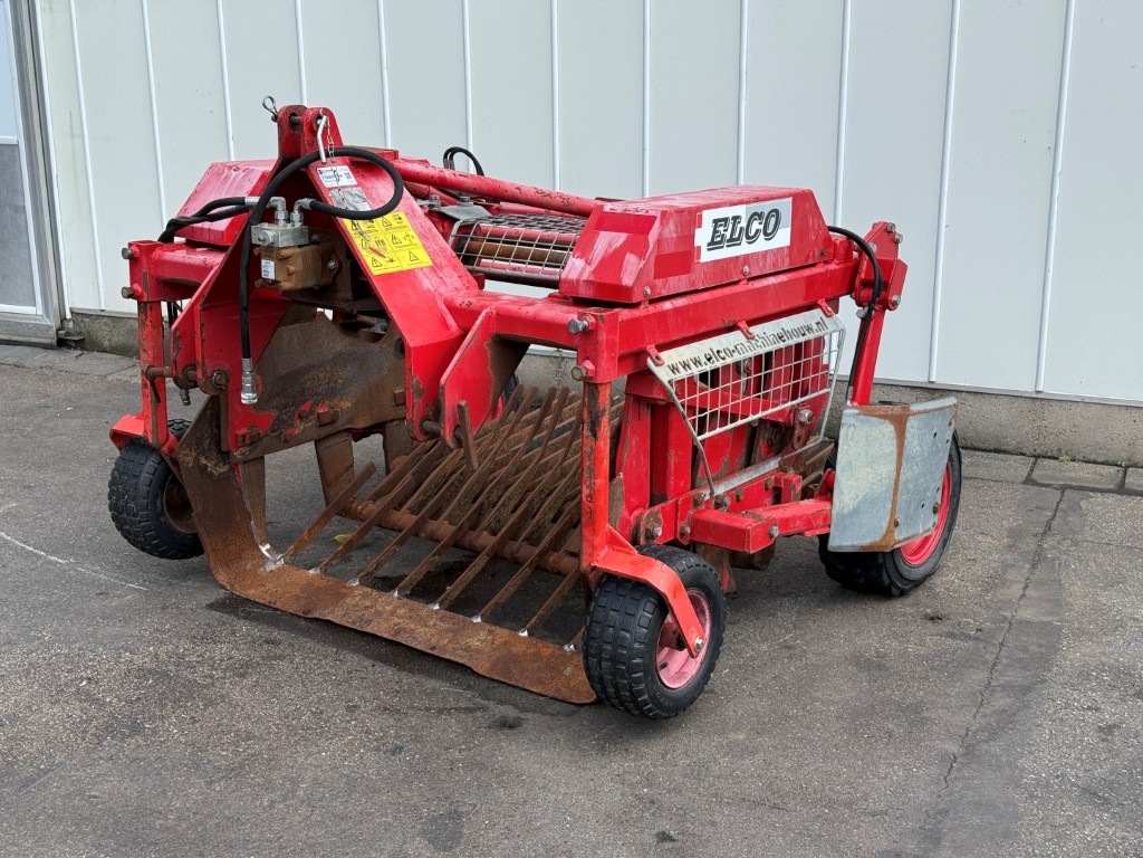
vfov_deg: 30.3
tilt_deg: -15.6
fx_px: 1585
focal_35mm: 48
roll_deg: -0.6
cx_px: 572
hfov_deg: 39.7
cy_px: 429
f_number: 1.78
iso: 64
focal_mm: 6.76
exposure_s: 1/1429
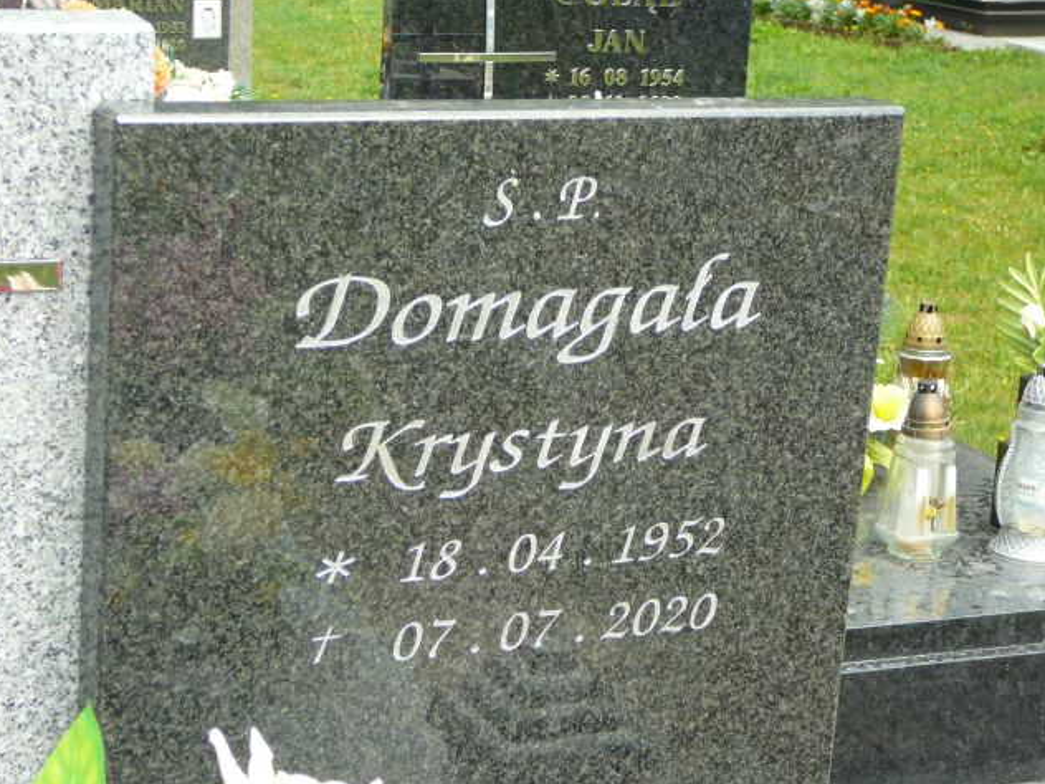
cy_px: 390
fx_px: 2506
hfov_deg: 23.6
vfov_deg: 17.8
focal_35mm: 83
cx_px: 519
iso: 80
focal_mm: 12.2
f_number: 3.8
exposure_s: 1/200
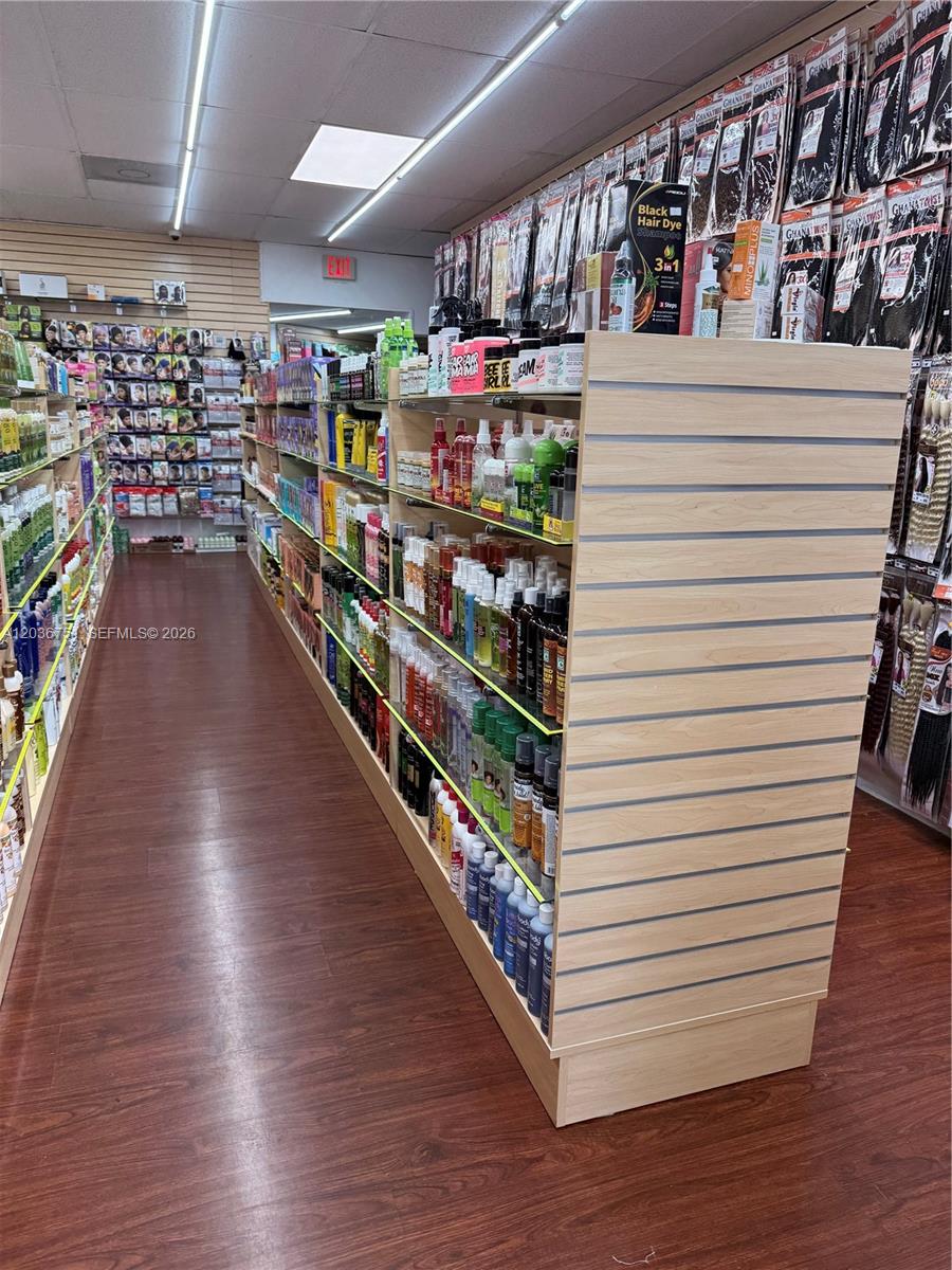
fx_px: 880
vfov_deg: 71.6
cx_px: 476
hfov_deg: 56.8
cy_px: 635
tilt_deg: -15.9
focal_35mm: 24
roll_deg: -2.2
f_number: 1.78
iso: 100
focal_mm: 6.76
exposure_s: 1/170
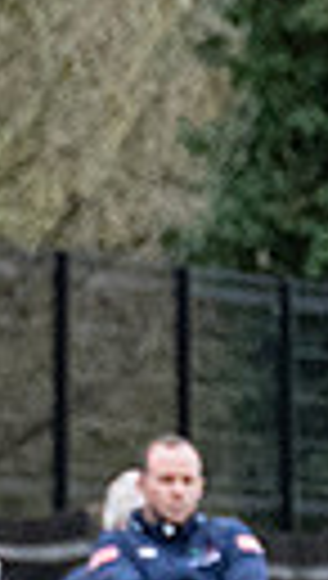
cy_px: 827
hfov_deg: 0.9
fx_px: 19886
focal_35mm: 1292
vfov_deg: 1.7
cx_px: 1853
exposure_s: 1/1600
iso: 1250
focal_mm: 105
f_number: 4
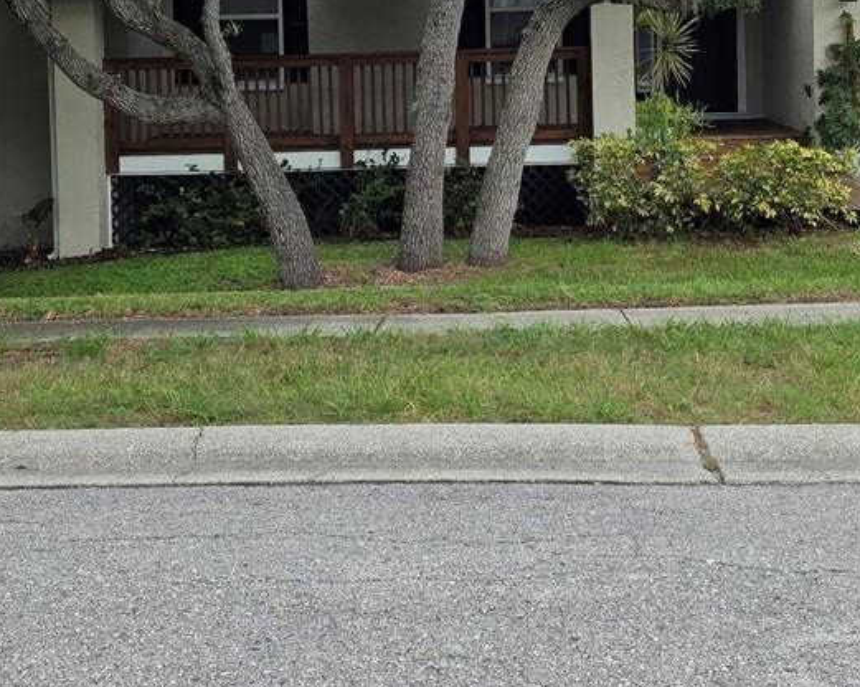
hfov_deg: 27.5
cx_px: 416
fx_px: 1755
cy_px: 126
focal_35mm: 69
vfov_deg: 21.8
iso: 80
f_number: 1.7
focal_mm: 6.25
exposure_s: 1/1844
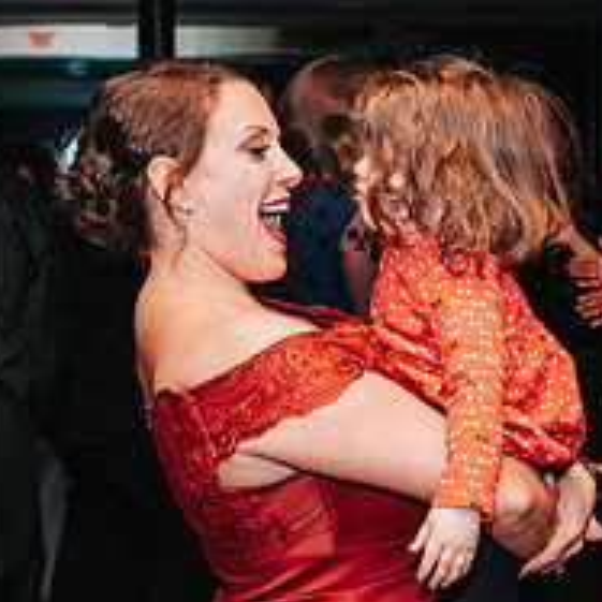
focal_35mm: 107
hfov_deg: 16.1
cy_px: 306
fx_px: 2105
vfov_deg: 16.3
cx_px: 541
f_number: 3.5
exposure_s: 1/200
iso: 1000
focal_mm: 35
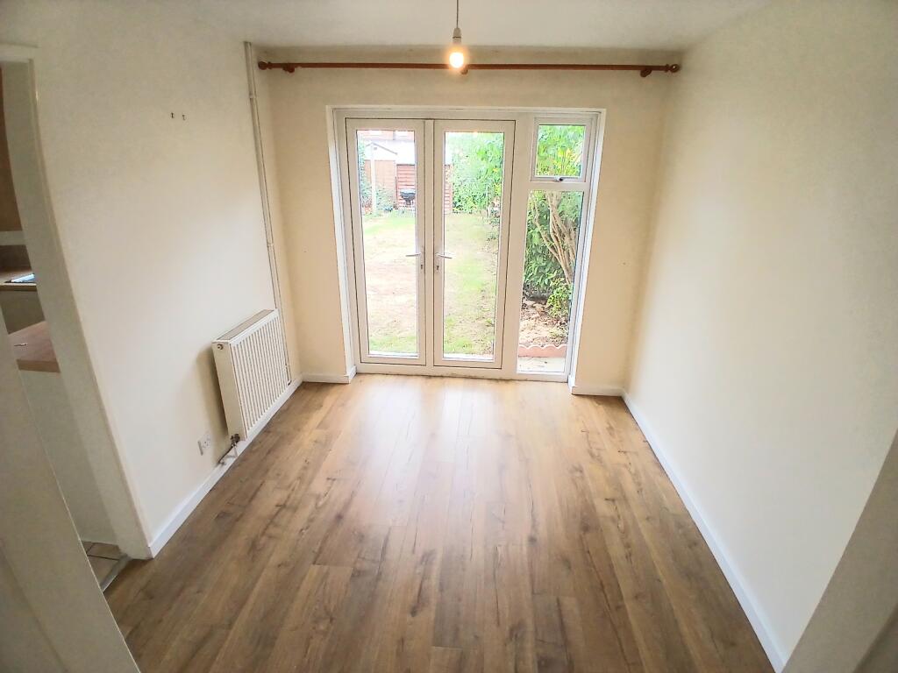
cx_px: 449
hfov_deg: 91.0
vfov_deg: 74.7
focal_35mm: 17
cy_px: 336
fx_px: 441
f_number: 2.2
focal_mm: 1.4
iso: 80
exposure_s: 1/100
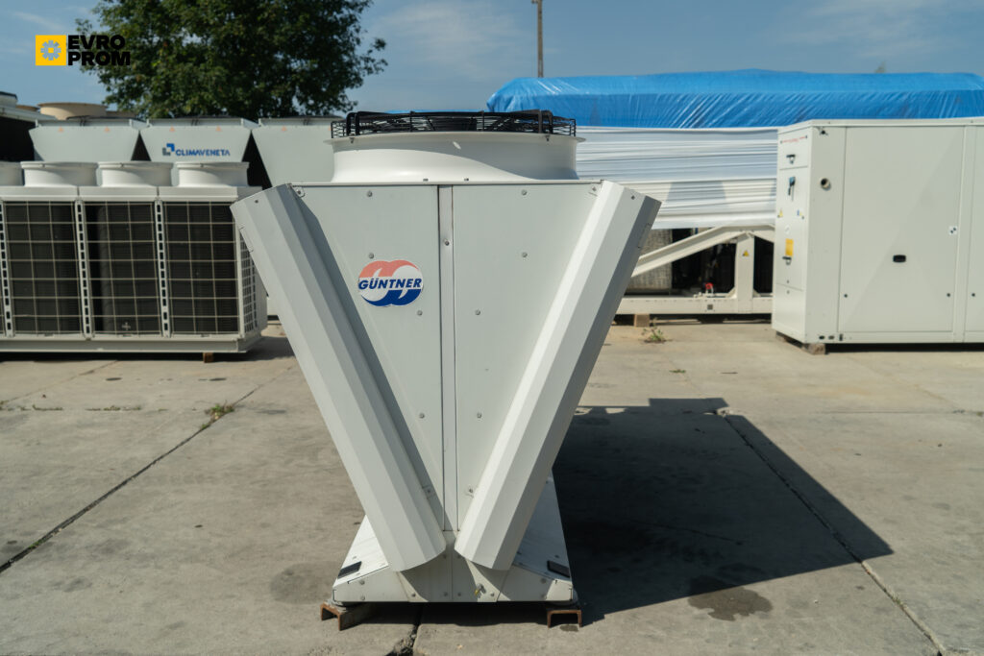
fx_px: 847
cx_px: 492
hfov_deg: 60.3
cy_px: 328
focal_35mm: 31
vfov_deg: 42.3
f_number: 5
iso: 100
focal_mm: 31
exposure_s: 1/500
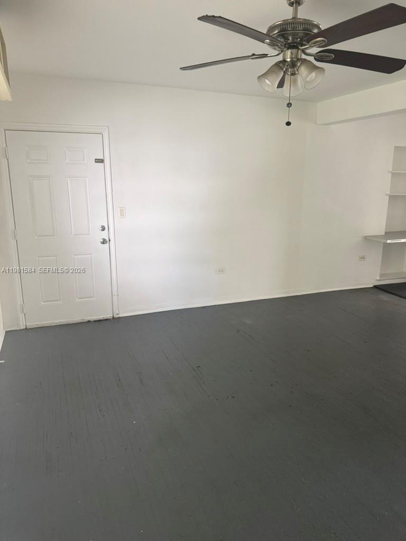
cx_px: 203
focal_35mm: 24
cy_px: 270
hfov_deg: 56.8
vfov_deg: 71.6
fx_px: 375
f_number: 1.78
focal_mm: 6.76
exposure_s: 1/68
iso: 200
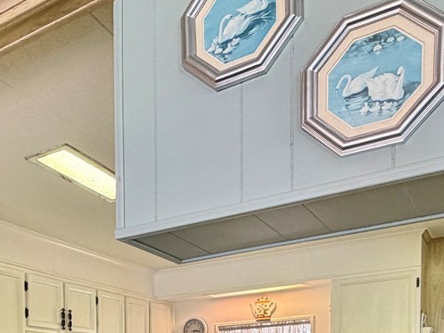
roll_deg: +1.2
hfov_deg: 40.1
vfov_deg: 27.2
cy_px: 427
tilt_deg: -3.1
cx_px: 78
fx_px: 577
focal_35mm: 45
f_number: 2.2
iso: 250
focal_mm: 2.22
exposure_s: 1/60
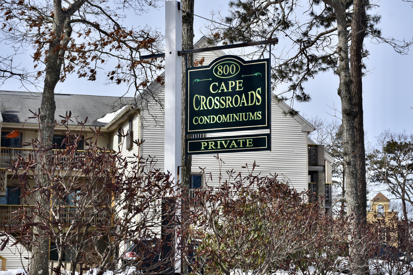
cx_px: 206
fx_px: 860
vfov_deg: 18.2
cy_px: 138
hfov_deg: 27.0
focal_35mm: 75
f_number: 8
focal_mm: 50
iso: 180
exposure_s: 1/500
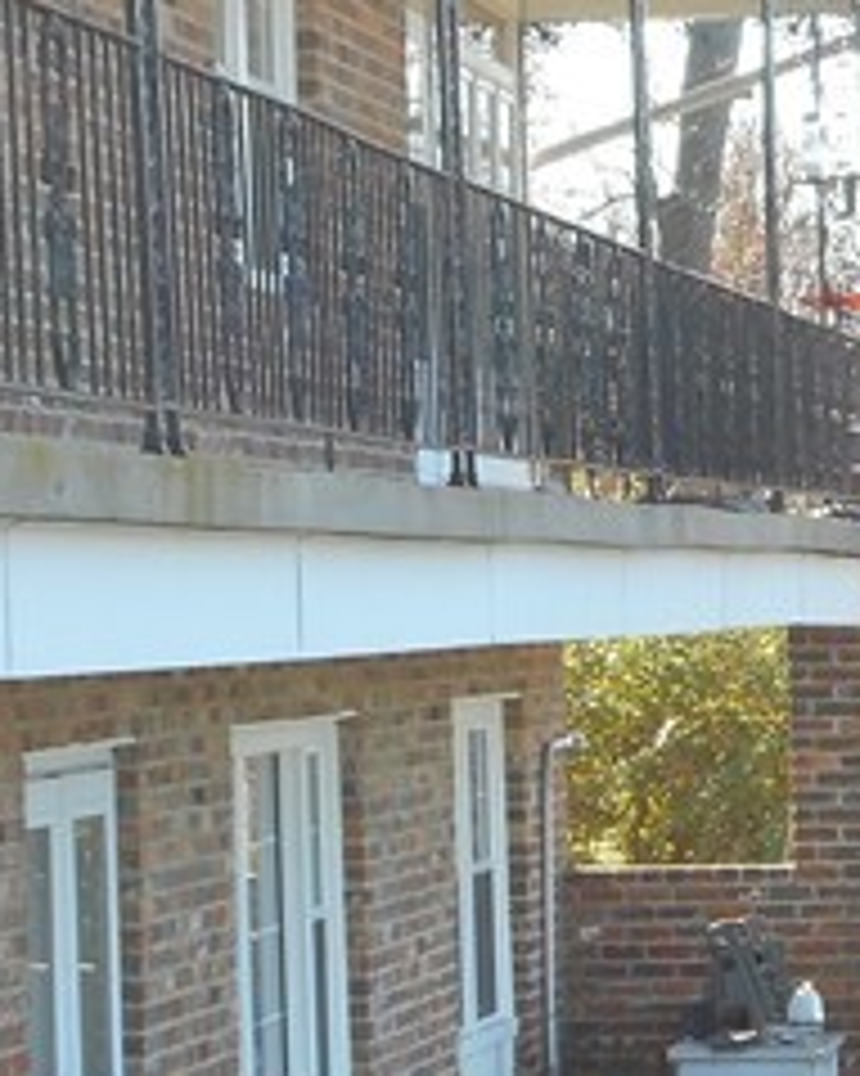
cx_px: 1054
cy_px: 1211
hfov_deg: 7.2
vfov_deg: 9.0
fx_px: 6781
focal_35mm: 213
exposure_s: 1/80
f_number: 4.9
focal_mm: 9.1
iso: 80
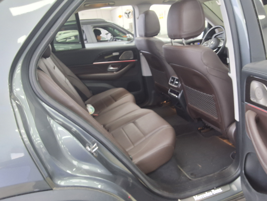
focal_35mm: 28
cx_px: 134
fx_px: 216
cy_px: 100
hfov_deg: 63.4
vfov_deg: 49.7
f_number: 1.9
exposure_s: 1/40
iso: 125
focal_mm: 2.91
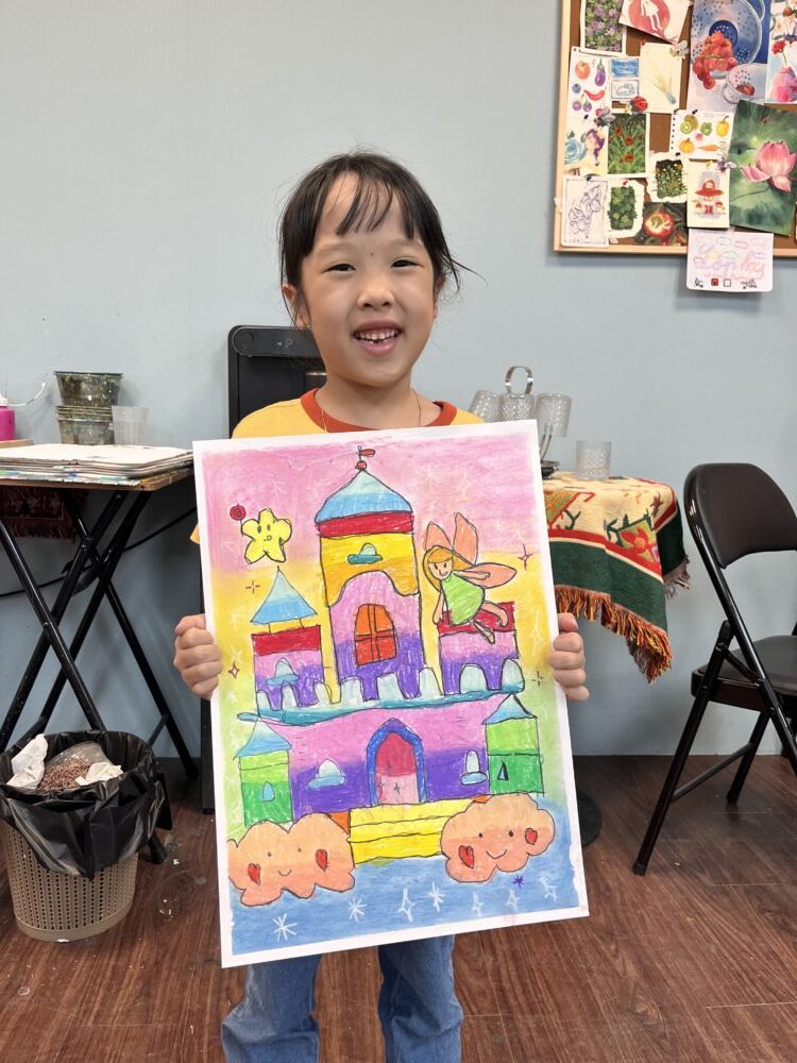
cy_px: 532
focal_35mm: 26
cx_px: 398
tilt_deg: -8.3
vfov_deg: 67.3
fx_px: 798
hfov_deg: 53.1
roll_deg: -0.9
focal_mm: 5.1
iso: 64
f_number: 1.6
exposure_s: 1/100
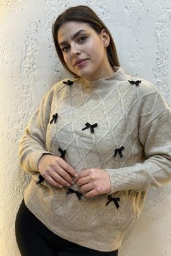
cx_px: 92
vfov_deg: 38.9
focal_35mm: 51
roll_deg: -0.9
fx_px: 363
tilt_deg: -12.6
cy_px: 127
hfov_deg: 26.5
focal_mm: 6.76
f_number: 1.78
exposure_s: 1/100
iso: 50
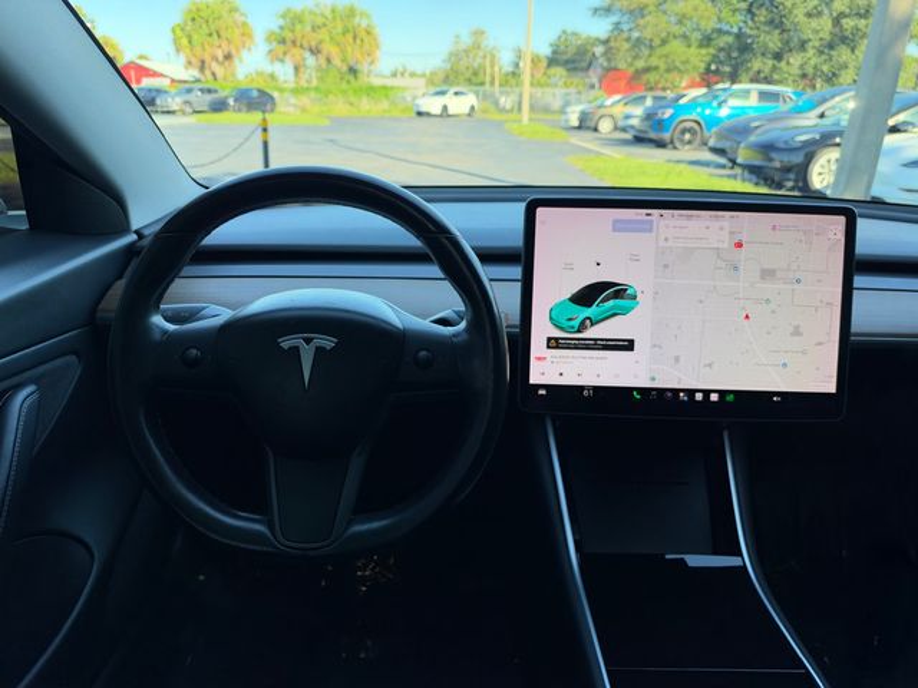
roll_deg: -1.1
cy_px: 344
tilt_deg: -20.2
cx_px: 459
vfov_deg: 56.8
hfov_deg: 71.6
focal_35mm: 24
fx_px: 636
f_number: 1.48
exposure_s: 1/566
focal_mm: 6.93
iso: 100
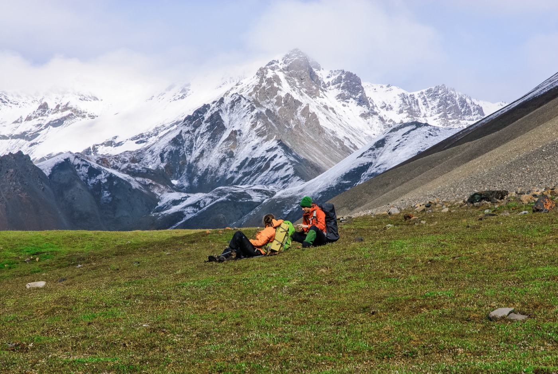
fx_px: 1513
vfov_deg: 14.1
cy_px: 187
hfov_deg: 20.9
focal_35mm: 98
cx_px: 279
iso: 160
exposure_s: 1/320
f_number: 10
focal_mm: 65
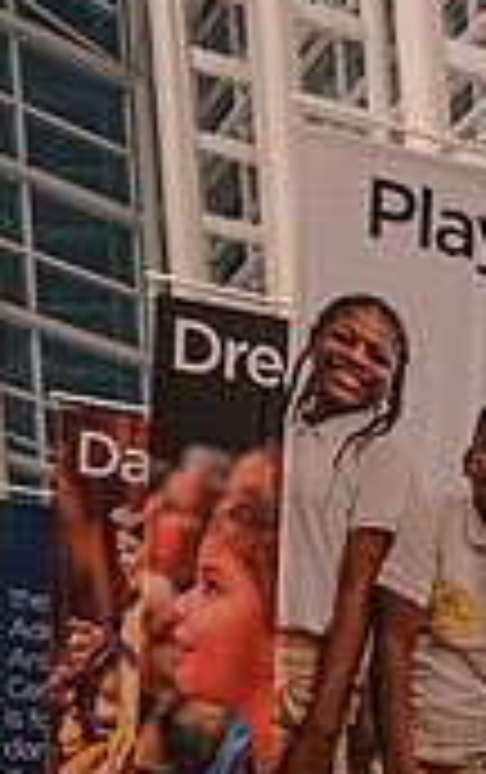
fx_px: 2028
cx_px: 1238
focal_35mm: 96
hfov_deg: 11.1
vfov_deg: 20.2
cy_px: 945
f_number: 3.2
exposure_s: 1/200
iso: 4000
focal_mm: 24
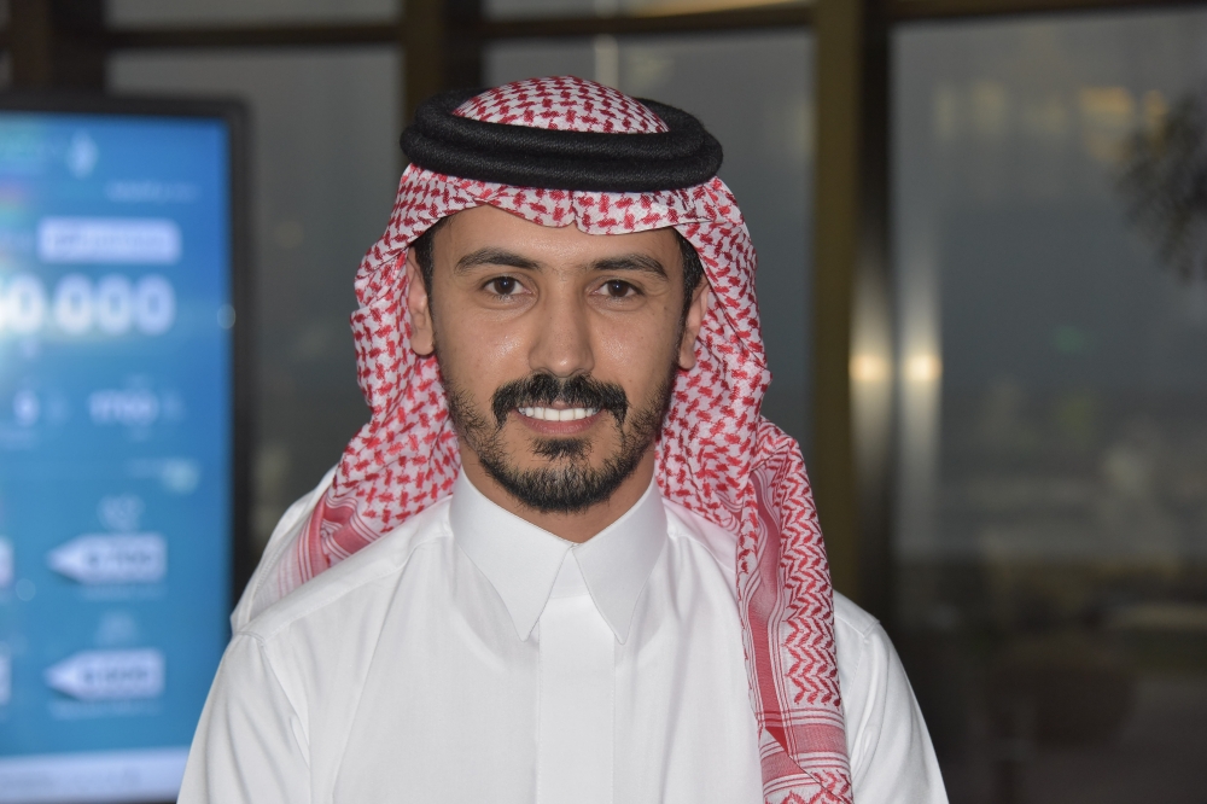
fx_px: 3284
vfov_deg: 14.0
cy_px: 402
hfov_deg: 20.8
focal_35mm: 98
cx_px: 604
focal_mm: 98
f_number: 5.3
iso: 2200
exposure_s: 1/200
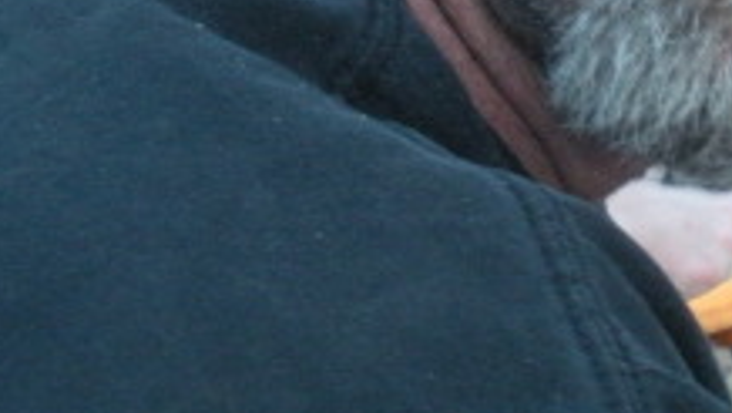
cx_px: 836
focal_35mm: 115
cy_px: 87
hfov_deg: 17.9
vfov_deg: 10.5
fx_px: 2234
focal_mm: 6.3
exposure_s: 1/34.3
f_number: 3.5
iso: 400
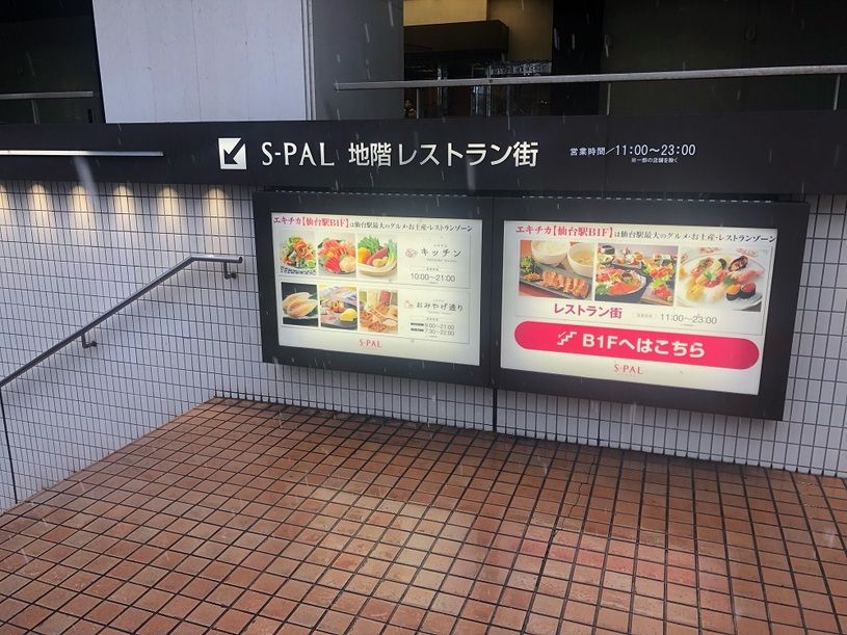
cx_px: 424
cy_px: 318
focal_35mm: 28
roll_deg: -0.1
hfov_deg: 63.5
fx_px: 685
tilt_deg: -12.4
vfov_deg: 49.7
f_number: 1.8
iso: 20
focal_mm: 3.99
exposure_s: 1/174
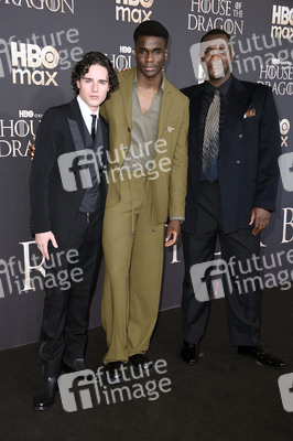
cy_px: 220
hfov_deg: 26.9
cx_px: 146
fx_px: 611
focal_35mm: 50
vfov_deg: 39.6
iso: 500
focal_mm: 50
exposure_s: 1/250
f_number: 5.6
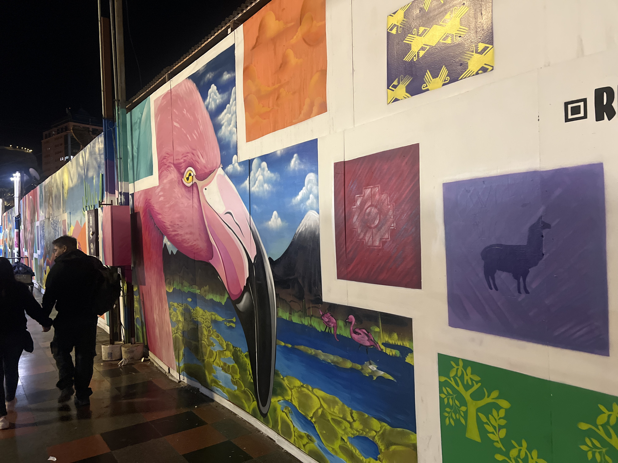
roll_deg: +1.6
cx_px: 309
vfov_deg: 53.1
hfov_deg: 67.3
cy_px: 232
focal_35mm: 26
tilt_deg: +0.1
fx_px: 464
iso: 640
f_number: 1.5
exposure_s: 1/40
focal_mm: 5.7
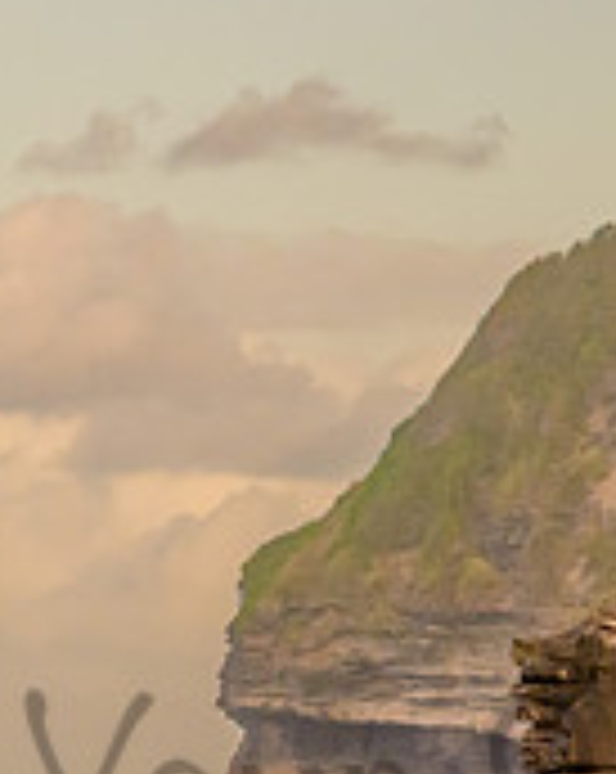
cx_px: 445
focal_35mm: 662
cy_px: 785
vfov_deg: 2.9
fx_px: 15127
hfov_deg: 2.3
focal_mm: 200
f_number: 9
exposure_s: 1/2000
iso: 2000
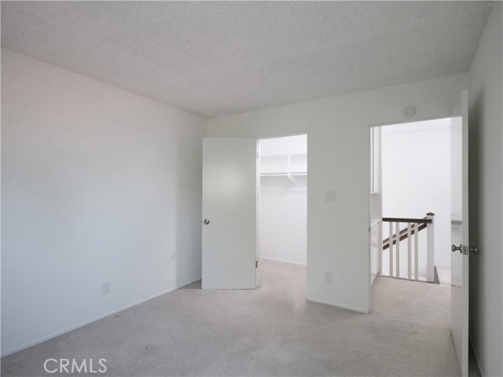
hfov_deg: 87.8
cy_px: 188
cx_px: 252
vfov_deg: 71.6
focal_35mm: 18
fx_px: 262
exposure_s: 1/50
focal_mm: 9
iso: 2000
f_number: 8
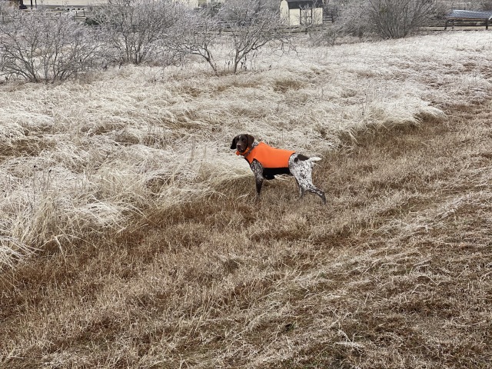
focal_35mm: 52
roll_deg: -0.3
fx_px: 739
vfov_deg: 28.0
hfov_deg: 36.8
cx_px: 246
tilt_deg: -16.7
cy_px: 184
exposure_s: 1/494
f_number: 2
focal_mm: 6
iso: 20
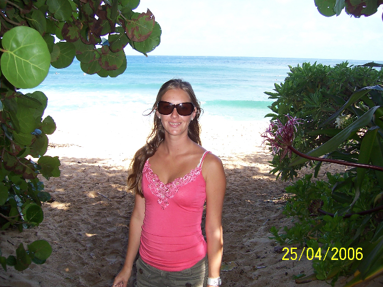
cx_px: 189
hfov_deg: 50.1
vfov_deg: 38.7
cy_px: 143
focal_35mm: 37
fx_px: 409
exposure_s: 1/350
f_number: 3
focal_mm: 6
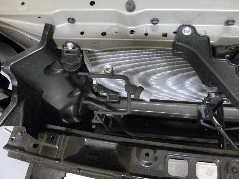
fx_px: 193
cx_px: 120
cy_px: 90
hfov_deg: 63.4
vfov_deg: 49.7
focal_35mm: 28
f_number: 3.3
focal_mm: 5
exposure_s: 1/8
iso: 800
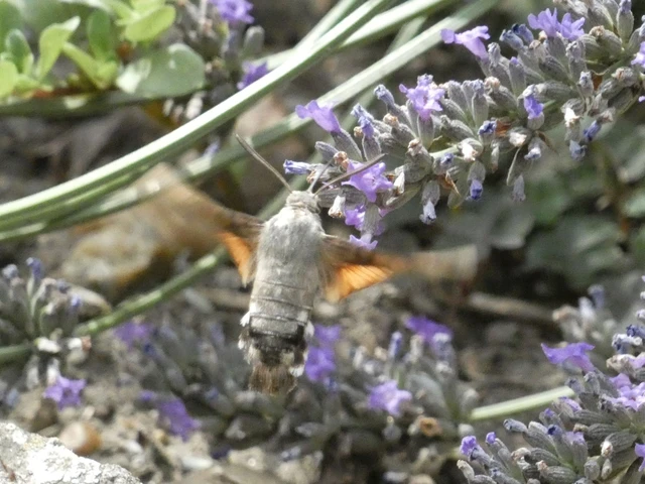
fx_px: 8459
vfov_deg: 3.3
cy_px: 242
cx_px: 322
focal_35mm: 454
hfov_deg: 4.4
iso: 1600
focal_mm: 81.4
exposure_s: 1/1000
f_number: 5.6
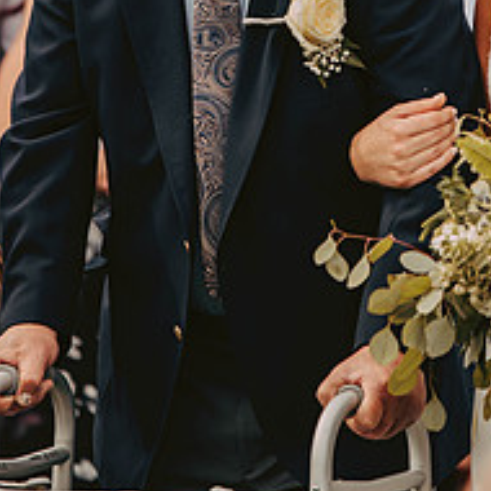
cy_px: 9
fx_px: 8313
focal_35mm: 518
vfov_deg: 3.4
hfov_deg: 3.4
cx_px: 344
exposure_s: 1/1000
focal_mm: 200
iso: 200
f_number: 2.8
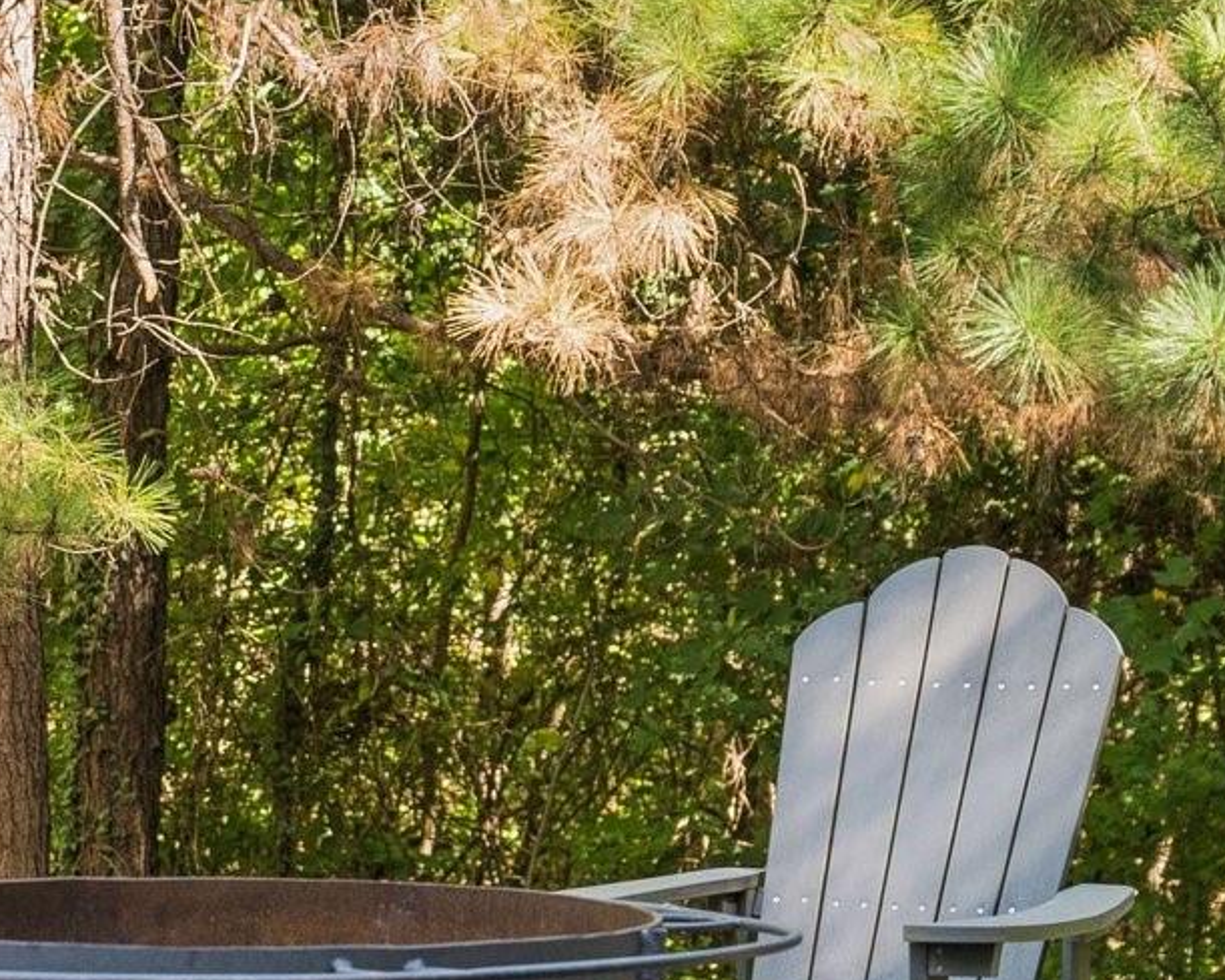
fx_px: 5475
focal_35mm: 151
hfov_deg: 12.7
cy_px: 420
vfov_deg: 10.2
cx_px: 353
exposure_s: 1/160
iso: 400
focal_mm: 48
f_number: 4.5
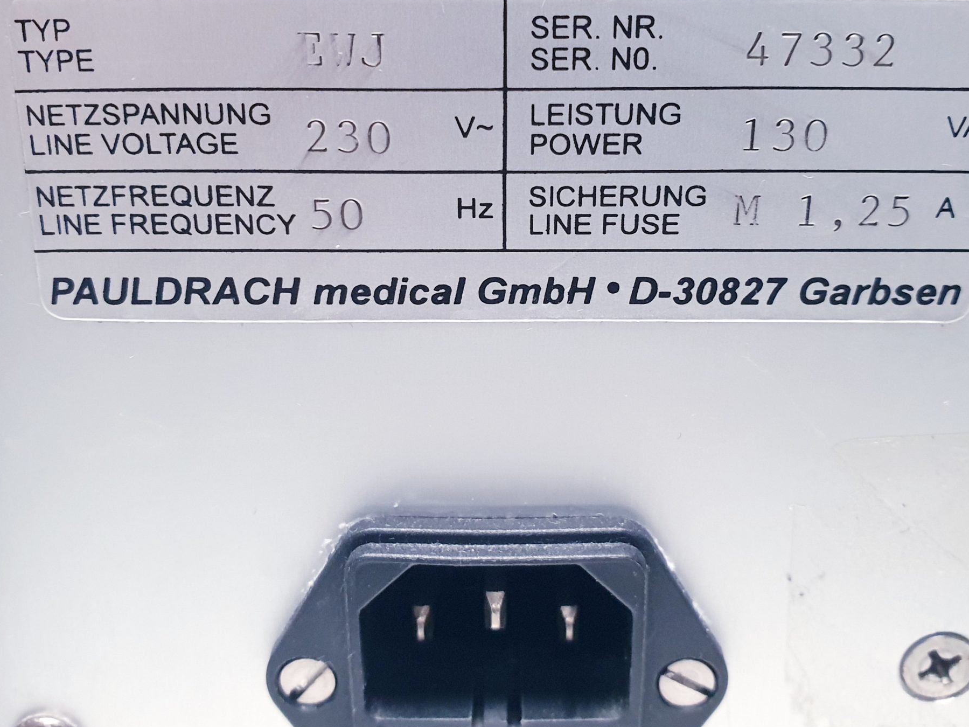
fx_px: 1036
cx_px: 488
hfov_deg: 50.1
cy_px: 285
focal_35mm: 37
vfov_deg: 38.5
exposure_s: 1/50
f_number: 2.4
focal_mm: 4.3
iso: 400
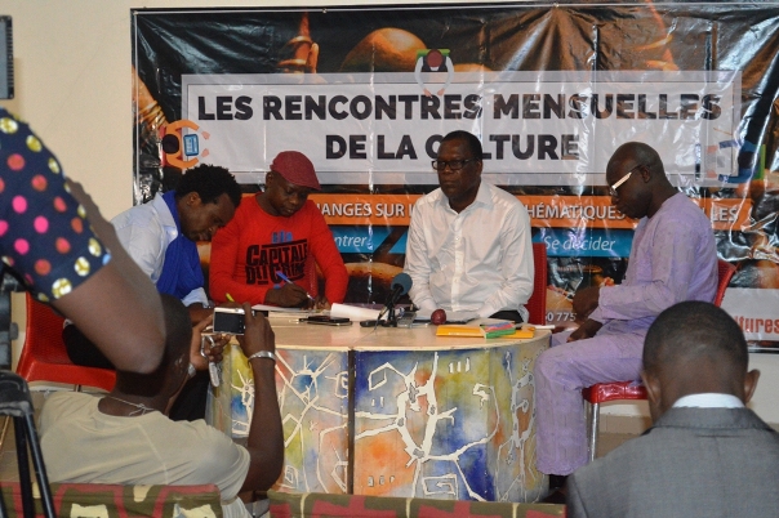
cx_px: 390
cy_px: 259
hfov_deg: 24.6
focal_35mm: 82
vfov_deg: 16.5
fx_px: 1784
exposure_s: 1/60
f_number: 5.6
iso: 2200
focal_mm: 55
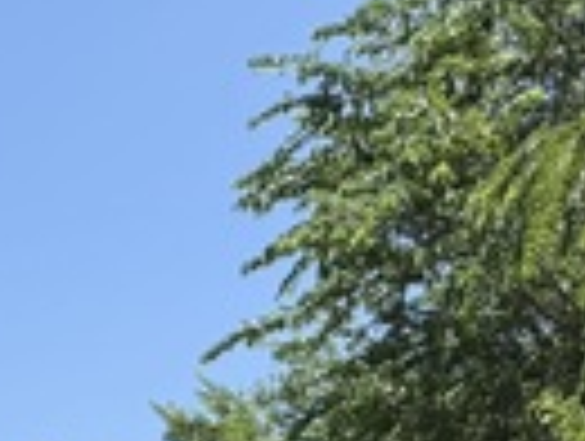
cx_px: -356
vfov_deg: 10.7
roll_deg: +3.6
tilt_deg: -1.3
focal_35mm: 118
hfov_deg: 15.1
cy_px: 1062
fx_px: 1998
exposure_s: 1/3953
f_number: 1.78
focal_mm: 6.76
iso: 80
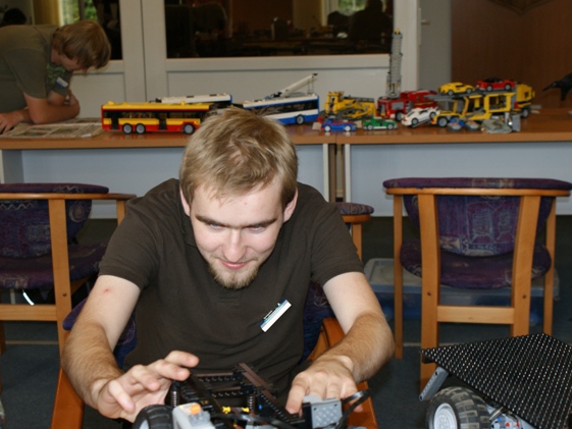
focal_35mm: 58
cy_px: 216
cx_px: 252
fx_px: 951
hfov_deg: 33.4
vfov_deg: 25.4
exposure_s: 1/60
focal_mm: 35
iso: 400
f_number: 5.6
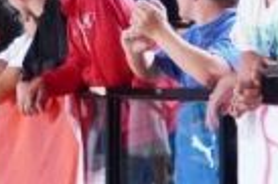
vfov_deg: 4.1
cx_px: 8
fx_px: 2576
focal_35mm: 334
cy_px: -148
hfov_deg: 6.2
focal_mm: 38
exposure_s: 1/500
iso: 5000
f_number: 4
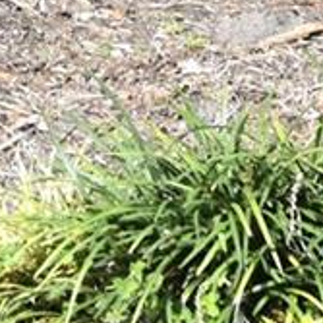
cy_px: -530
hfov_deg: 6.9
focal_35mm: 244
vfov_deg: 6.7
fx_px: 2576
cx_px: -309
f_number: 9
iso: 200
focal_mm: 20
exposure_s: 1/323
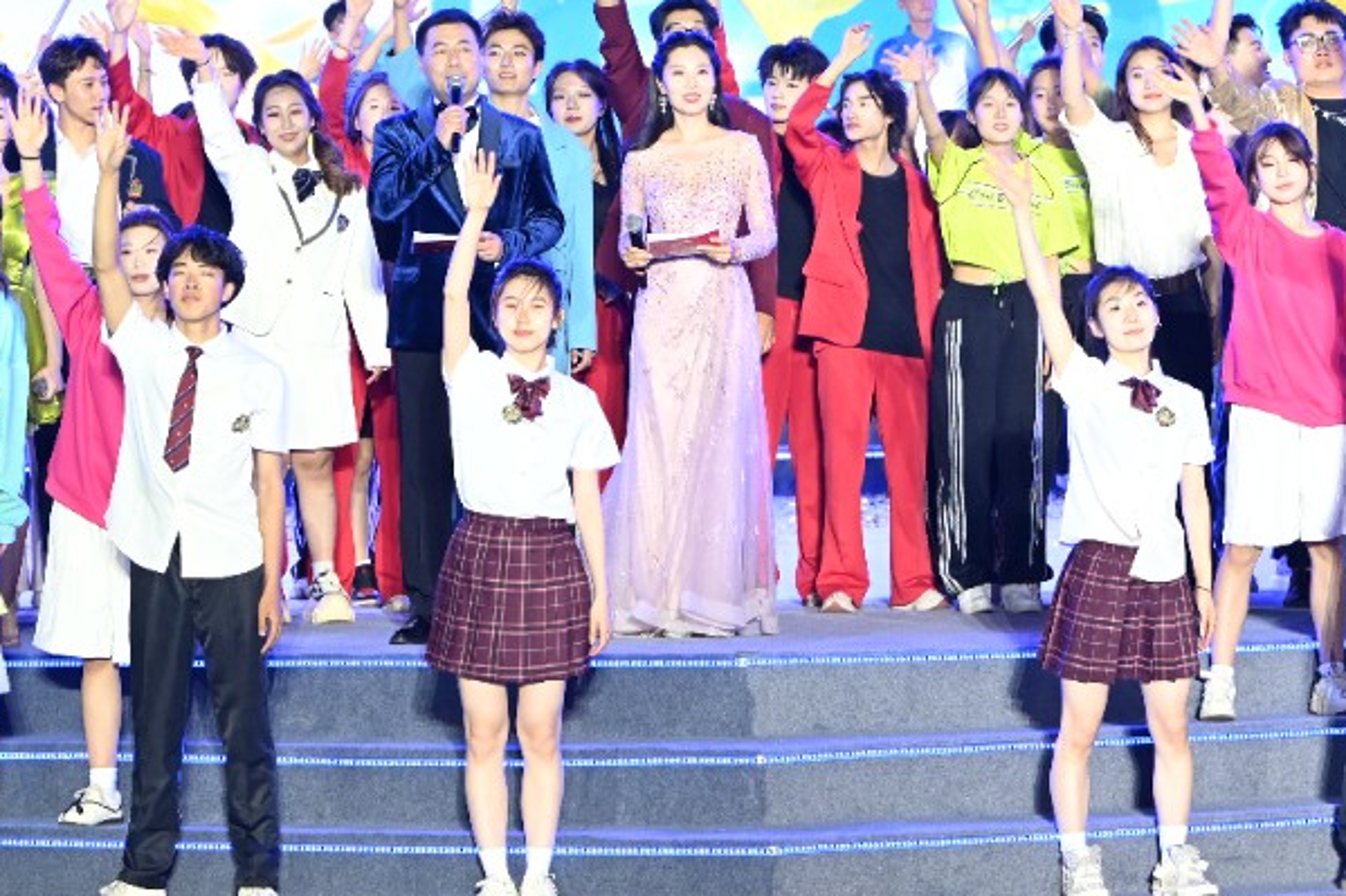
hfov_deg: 11.0
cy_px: -209
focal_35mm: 187
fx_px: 6989
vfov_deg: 7.3
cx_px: 780
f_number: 3.2
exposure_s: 1/250
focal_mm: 70
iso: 800
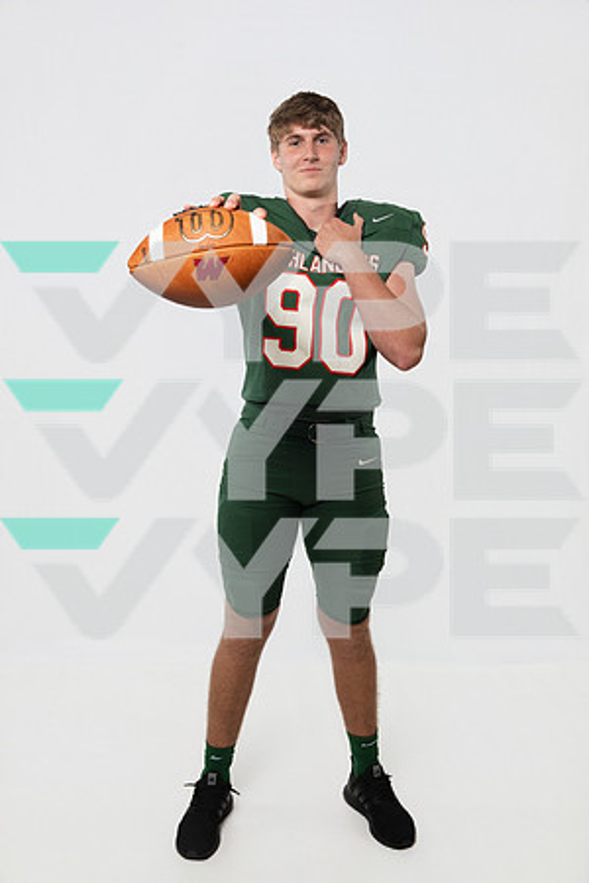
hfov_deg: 35.3
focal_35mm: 38
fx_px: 925
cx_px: 294
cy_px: 442
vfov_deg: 51.0
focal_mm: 37.7
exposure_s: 1/160
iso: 500
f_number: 8
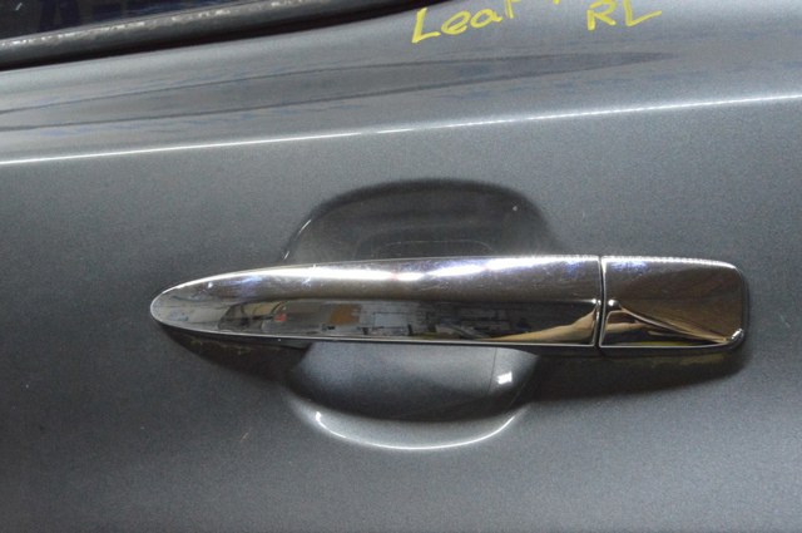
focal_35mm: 52
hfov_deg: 37.9
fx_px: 1168
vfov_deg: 25.7
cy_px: 266
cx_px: 401
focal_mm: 35
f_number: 20
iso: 6400
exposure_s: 1/20
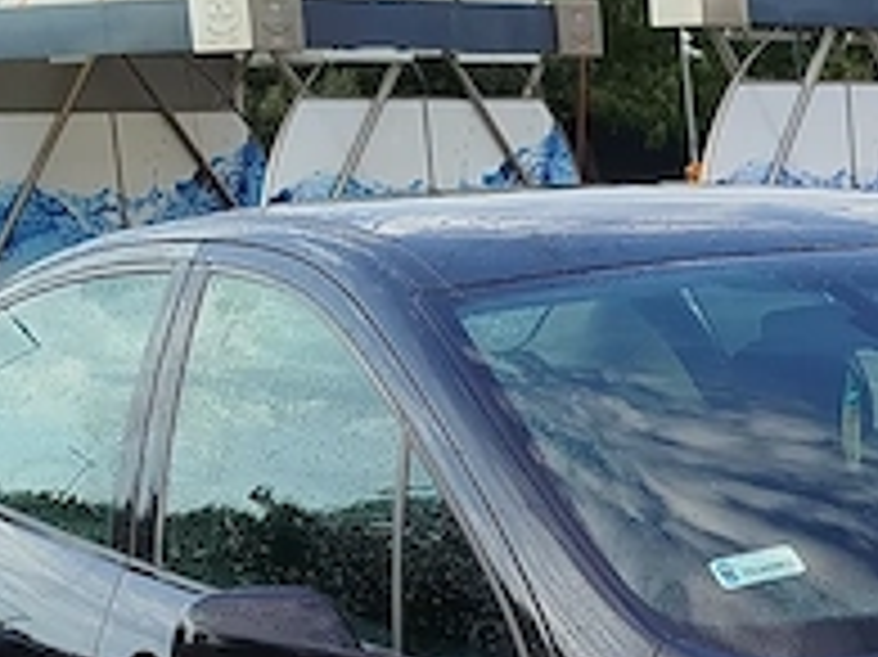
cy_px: 896
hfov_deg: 15.1
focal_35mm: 123
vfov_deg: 11.7
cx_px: 1202
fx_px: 3118
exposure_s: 1/715
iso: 50
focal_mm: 5.31
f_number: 1.7
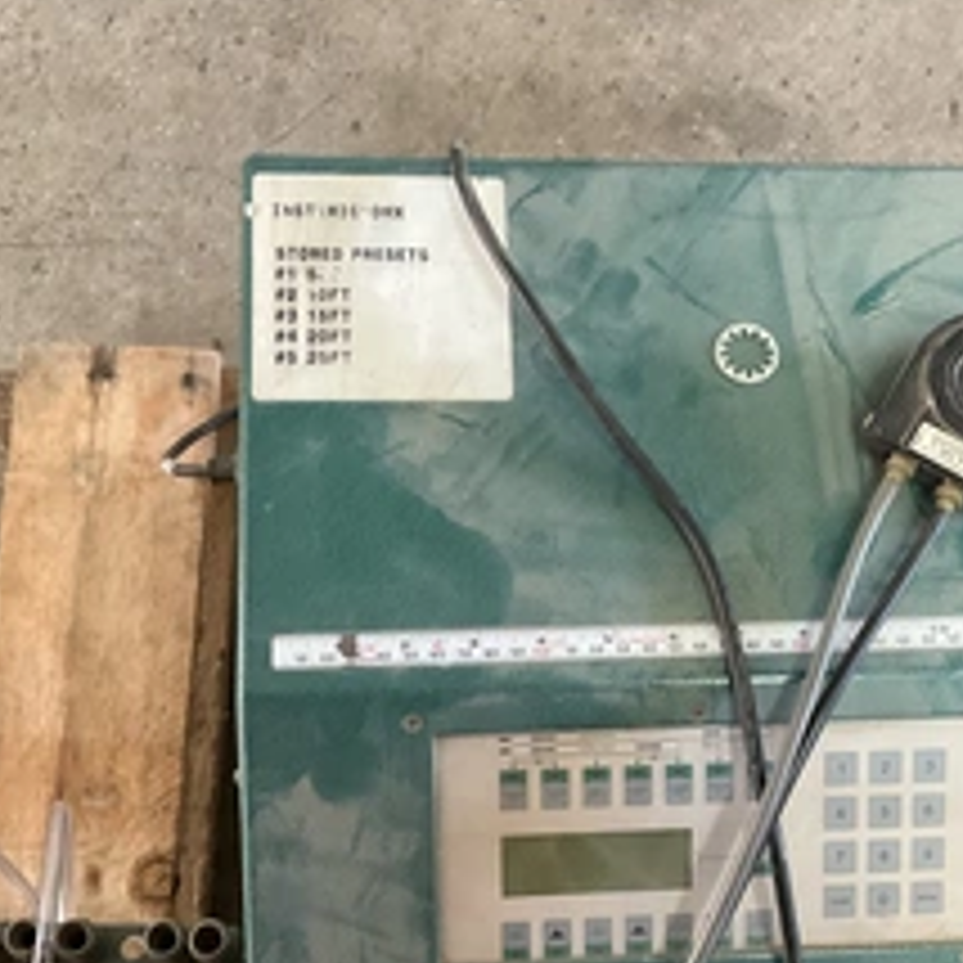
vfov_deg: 35.0
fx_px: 1511
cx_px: 630
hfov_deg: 35.1
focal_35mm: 48
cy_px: 644
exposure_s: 1/60
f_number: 1.8
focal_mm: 3
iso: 250
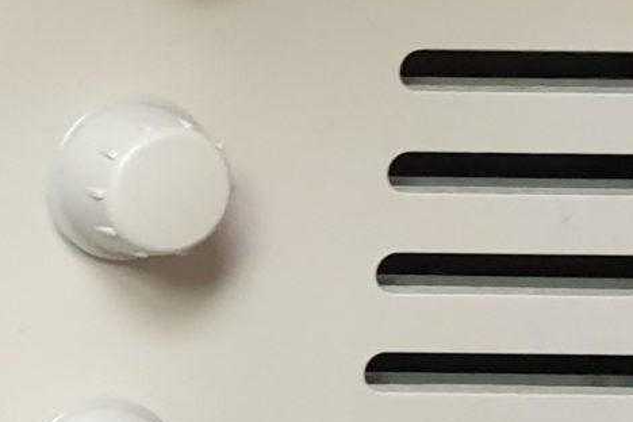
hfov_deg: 11.0
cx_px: -1040
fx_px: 2602
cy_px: 375
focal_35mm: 148
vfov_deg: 9.2
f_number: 2.4
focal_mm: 4.3
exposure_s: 1/50
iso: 250
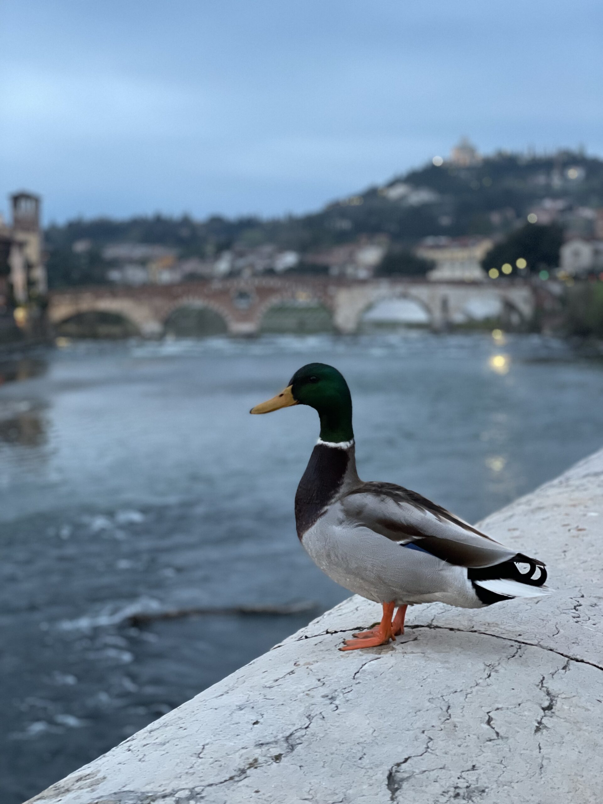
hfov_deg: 28.0
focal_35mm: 52
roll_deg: +1.4
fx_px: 1208
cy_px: 402
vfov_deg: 36.8
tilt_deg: -3.6
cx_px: 302
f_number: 2
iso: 500
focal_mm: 6
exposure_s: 1/40
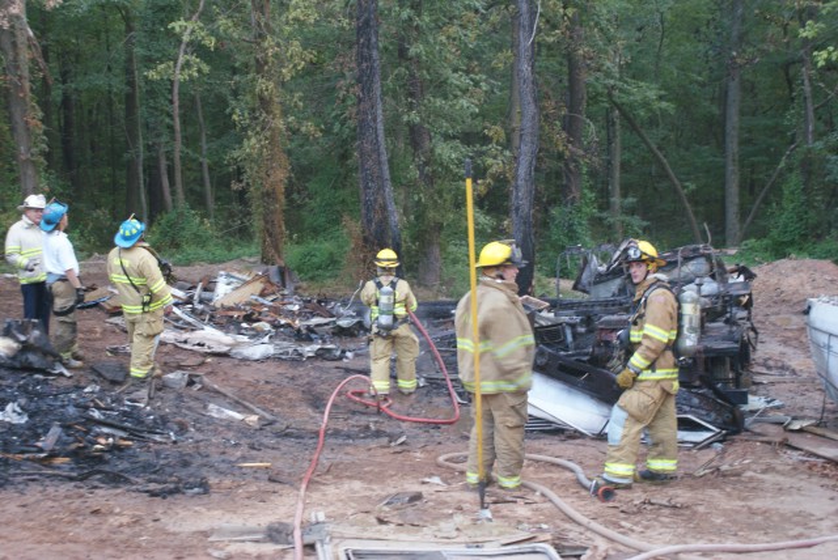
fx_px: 1223
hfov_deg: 37.8
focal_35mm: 52
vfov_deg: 25.8
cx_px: 419
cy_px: 280
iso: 400
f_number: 5.6
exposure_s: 1/6
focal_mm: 35
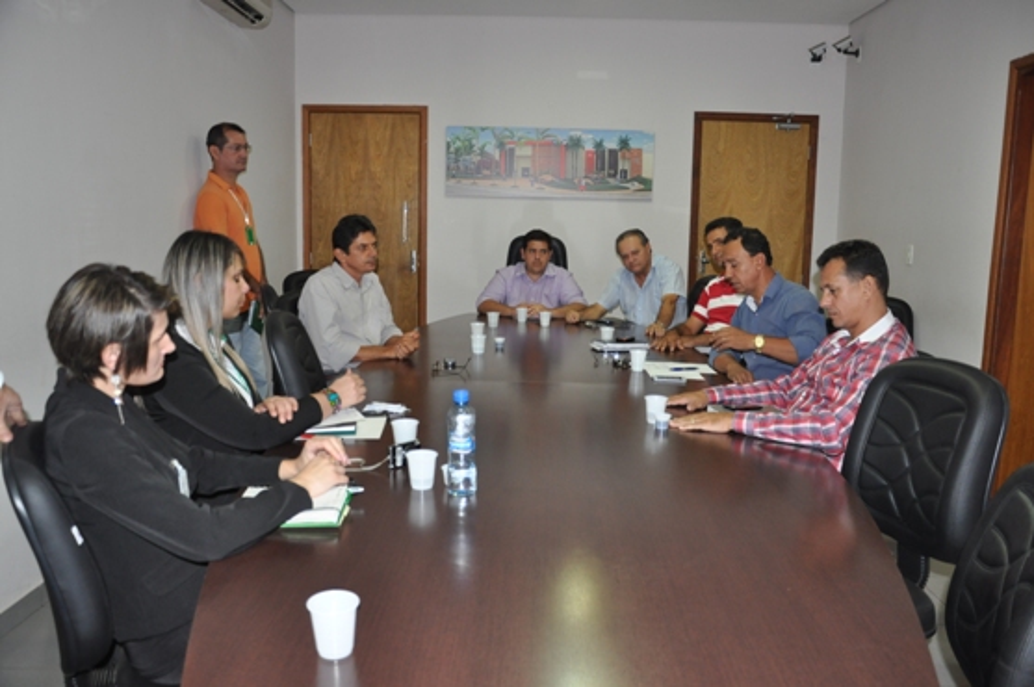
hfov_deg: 59.5
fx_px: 904
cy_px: 344
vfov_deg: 41.6
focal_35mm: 32
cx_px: 517
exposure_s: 1/60
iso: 800
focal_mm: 21
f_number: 4
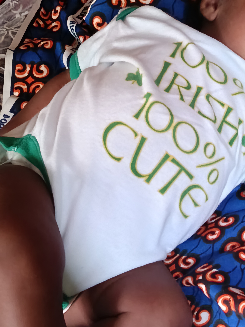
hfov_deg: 16.7
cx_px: 182
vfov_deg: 22.2
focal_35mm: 88
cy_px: 206
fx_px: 831
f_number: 1.7
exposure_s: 1/16.7
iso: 2904
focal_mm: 5.24
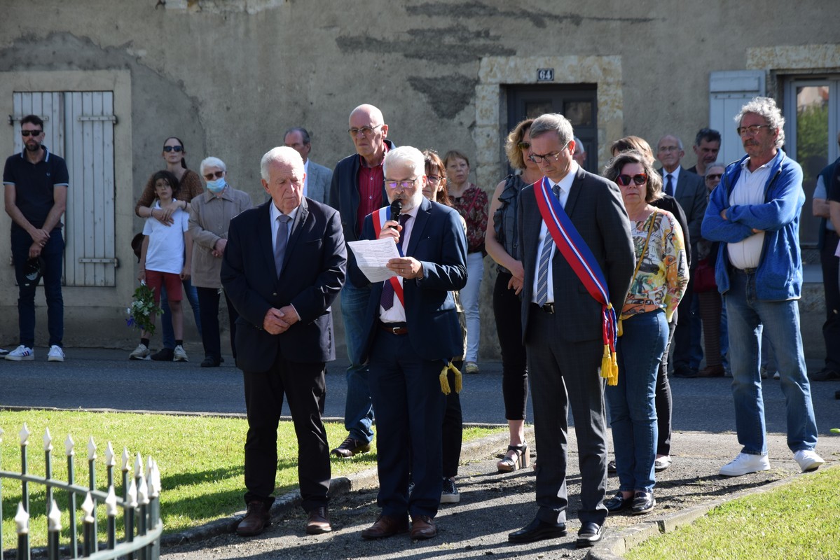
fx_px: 3221
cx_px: 420
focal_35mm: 138
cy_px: 280
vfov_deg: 9.9
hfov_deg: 14.9
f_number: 8
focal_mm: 92
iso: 280
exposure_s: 1/250
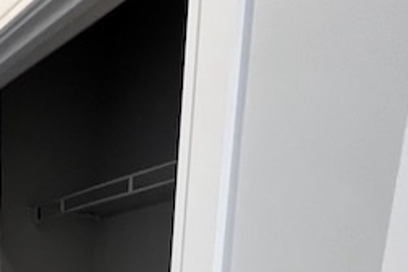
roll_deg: -2.9
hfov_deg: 41.1
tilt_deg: -10.6
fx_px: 487
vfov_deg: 22.0
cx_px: 26
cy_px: 466
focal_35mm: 43
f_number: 1.8
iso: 125
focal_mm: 1.57
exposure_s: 1/60
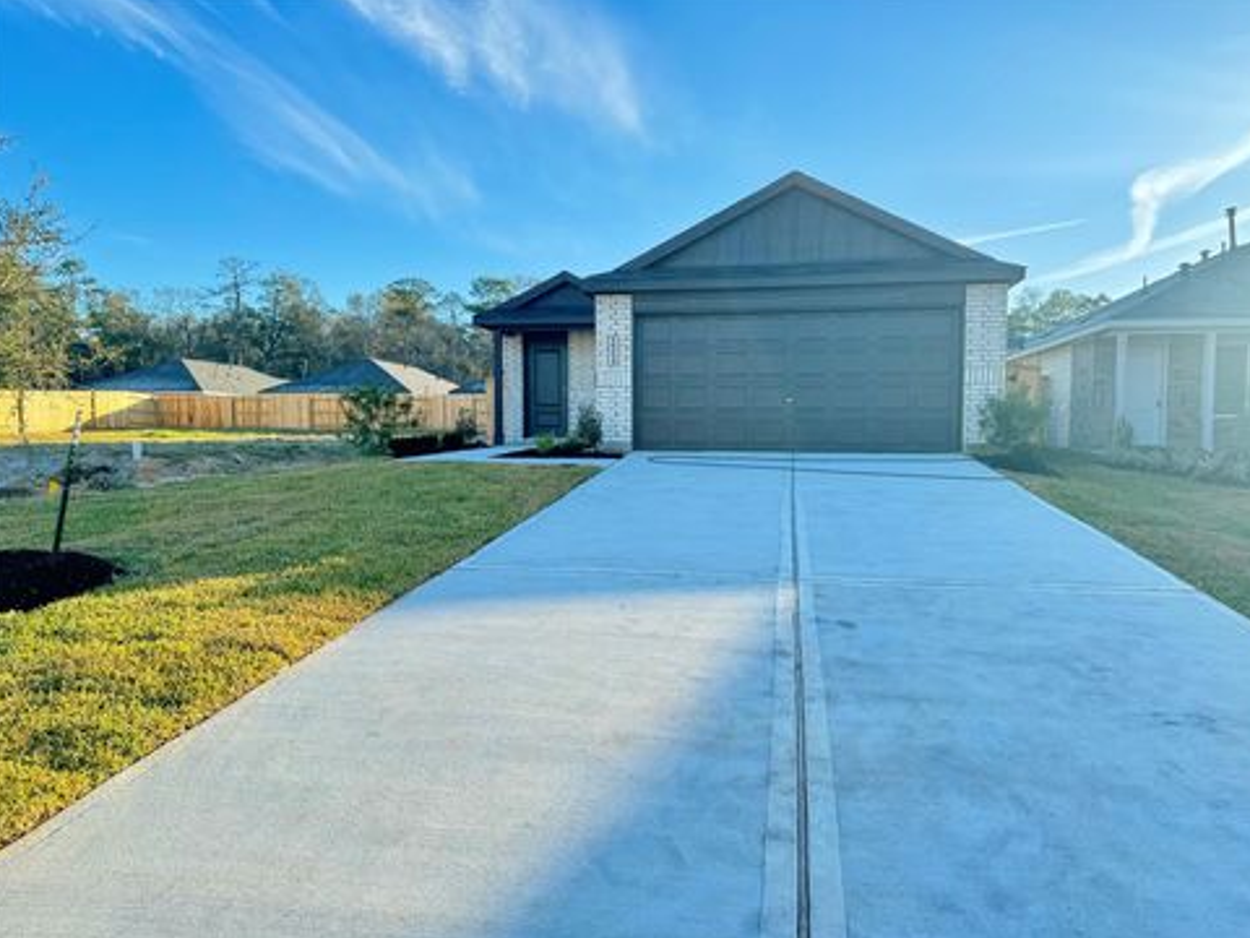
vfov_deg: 54.9
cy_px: 478
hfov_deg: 69.4
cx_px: 638
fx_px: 903
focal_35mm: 25
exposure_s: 1/822
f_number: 1.78
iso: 80
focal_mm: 6.76
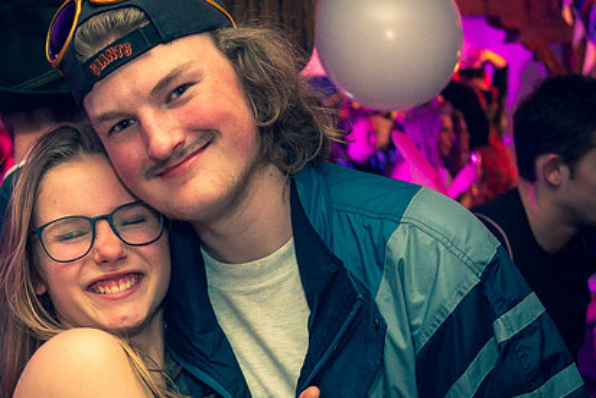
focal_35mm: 73
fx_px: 1209
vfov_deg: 18.7
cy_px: 252
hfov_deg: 27.6
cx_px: 219
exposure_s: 1/60
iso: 2800
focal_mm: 35
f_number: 4.2
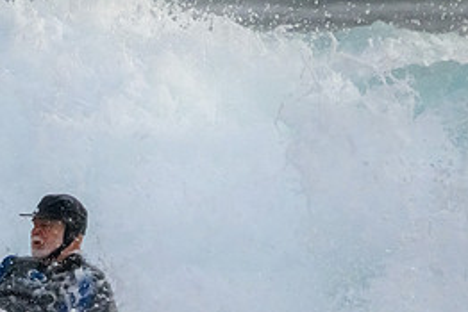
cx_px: 18
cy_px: 341
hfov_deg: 0.9
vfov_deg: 0.6
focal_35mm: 2214
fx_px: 28797
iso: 8000
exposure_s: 1/4000
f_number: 11
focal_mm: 1000
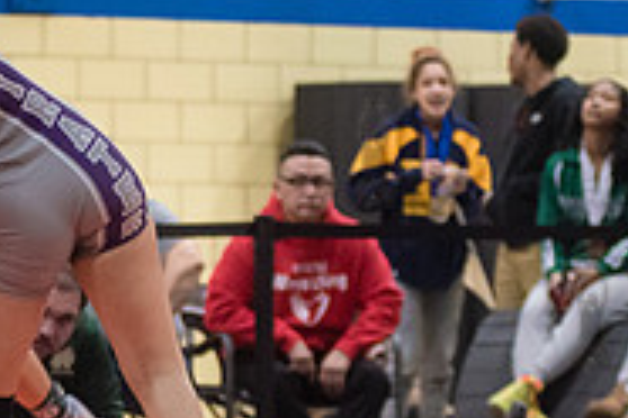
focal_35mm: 253
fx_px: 4413
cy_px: 312
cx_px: -64
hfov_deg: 8.1
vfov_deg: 5.4
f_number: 3.2
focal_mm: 80
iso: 5000
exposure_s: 1/400
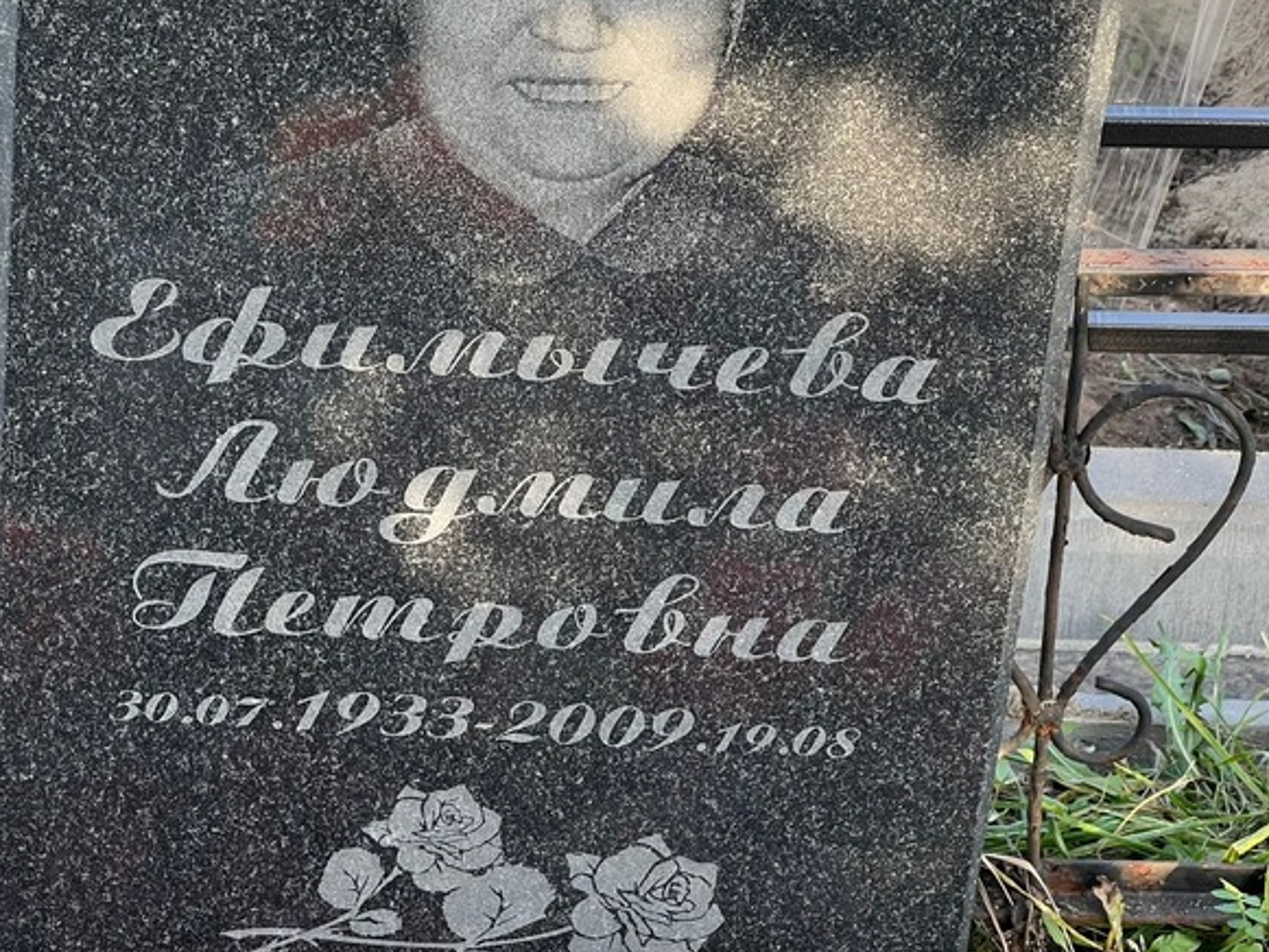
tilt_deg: -30.6
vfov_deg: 14.0
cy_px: 555
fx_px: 3887
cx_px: 478
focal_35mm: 106
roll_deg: -1.1
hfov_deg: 18.5
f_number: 2.8
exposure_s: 1/99
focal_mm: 9
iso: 50
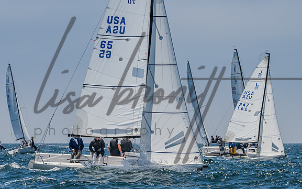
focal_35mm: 410
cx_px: 175
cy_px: 121
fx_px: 3375
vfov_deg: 3.2
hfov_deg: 5.1
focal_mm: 210
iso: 400
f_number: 6.3
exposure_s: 1/3200
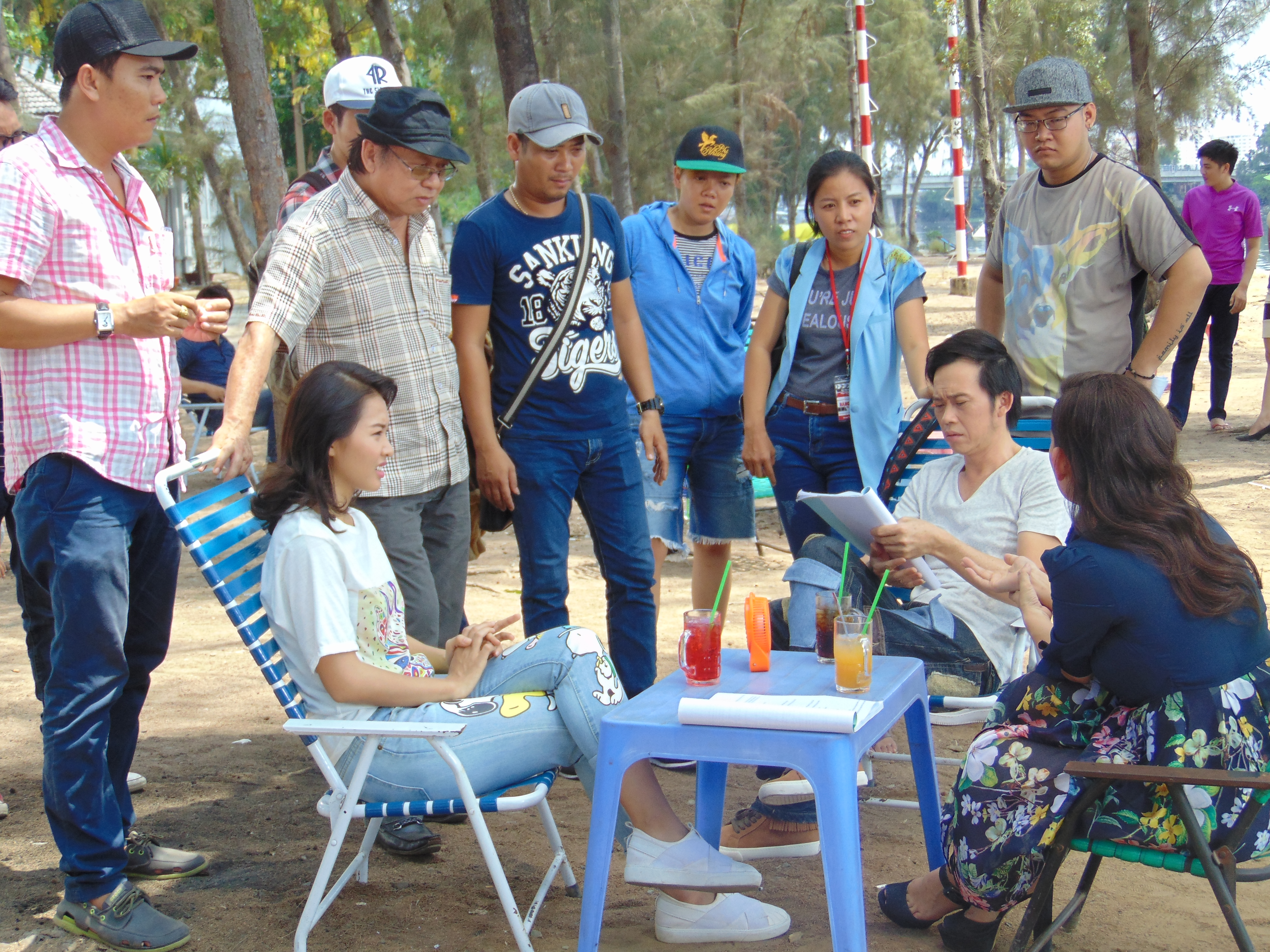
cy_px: 476
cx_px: 635
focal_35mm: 60
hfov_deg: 32.2
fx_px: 2201
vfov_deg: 24.4
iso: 80
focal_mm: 10.8
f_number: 3.6
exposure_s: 1/250
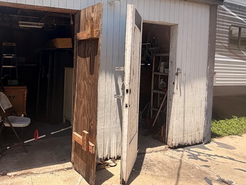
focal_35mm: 28
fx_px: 199
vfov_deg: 49.3
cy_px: 70
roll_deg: -0.4
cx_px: 62
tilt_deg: -0.9
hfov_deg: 60.0
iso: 40
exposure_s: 1/770
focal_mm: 2.22
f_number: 2.2
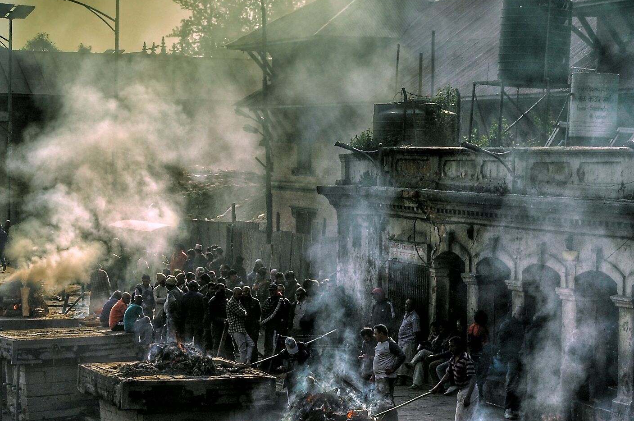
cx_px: 259
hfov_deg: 11.8
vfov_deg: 7.9
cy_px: 332
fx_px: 3060
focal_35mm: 174
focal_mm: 68
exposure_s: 1/250
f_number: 16
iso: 250
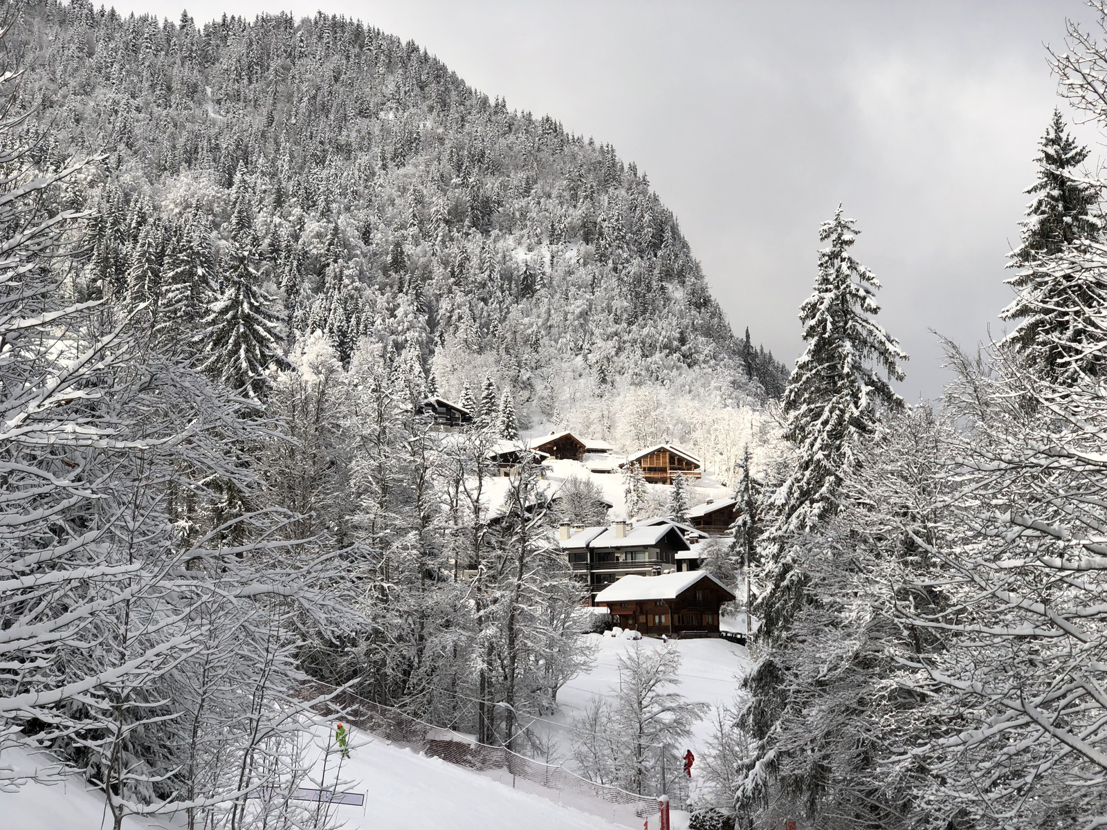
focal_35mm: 52
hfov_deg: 36.8
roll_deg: +1.6
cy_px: 415
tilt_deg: +9.3
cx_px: 554
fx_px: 1663
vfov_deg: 28.0
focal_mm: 6
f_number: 2.4
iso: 16
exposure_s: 1/1453
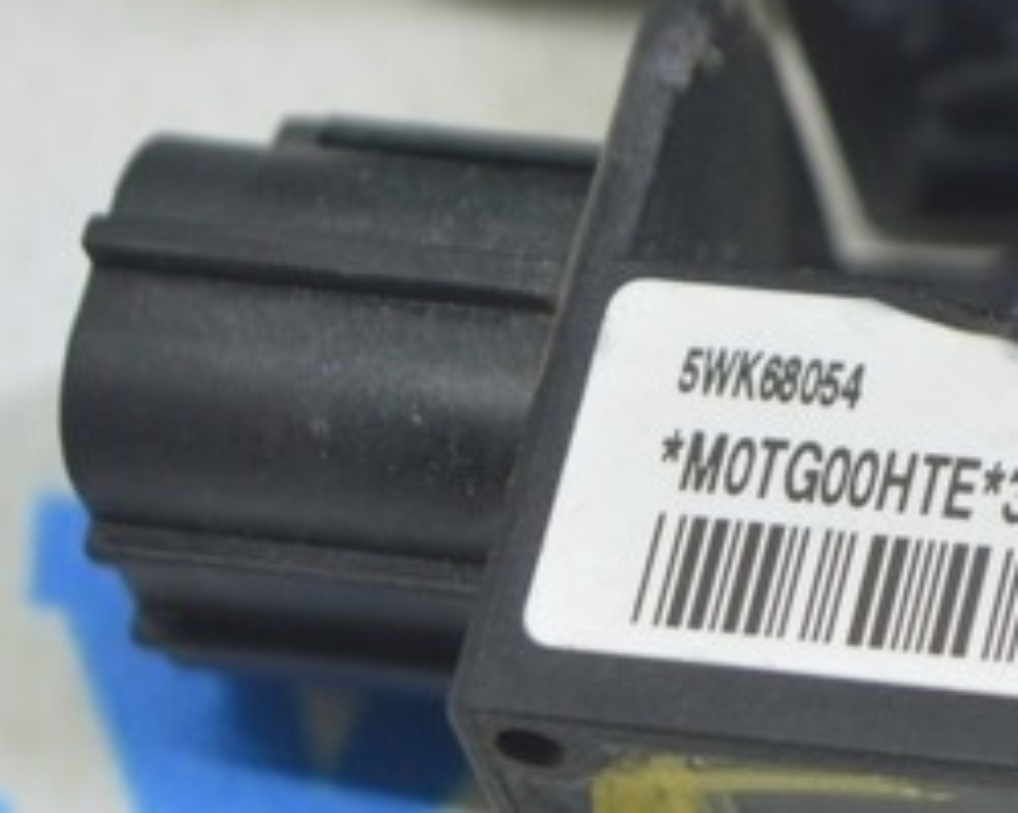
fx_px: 8373
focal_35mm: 278
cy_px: 247
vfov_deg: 5.6
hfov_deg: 6.9
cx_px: 1304
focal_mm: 48
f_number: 5.6
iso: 400
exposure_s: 1/20
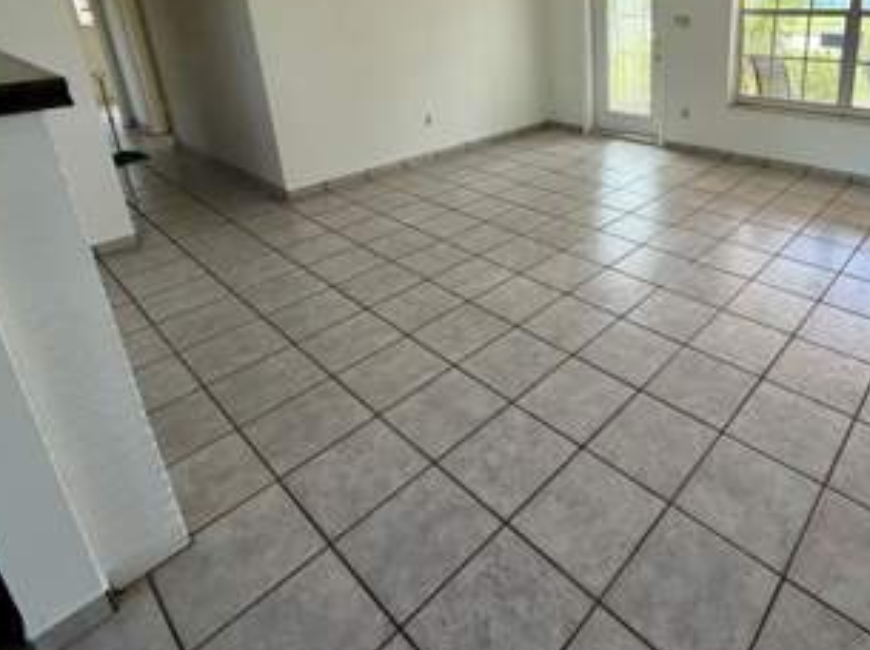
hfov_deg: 73.4
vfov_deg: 57.6
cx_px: 602
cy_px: 155
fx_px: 552
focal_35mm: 22
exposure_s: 1/121
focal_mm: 2.22
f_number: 2.2
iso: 200
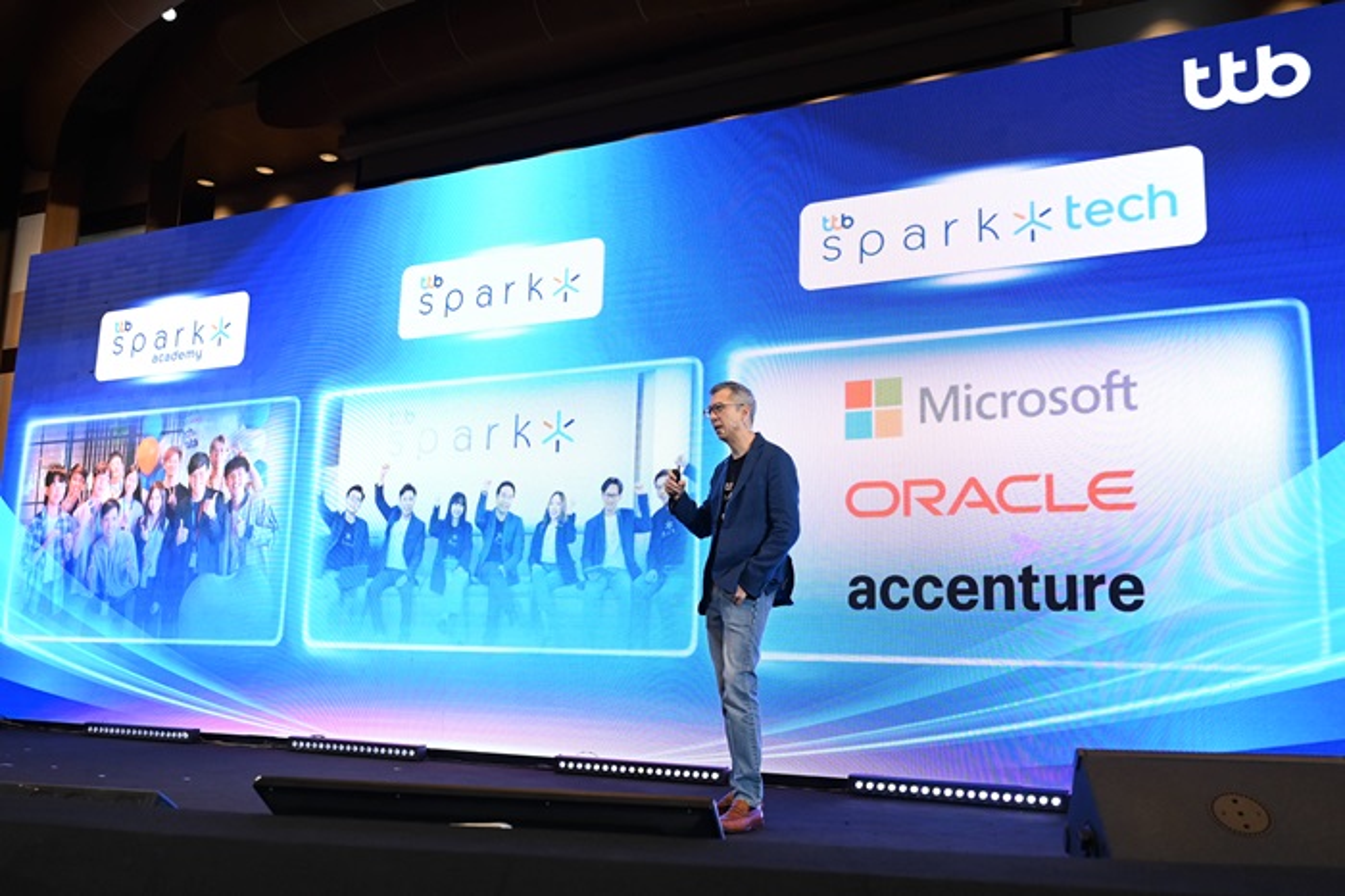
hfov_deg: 59.5
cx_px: 672
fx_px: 1176
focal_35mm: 32
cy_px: 448
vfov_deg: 41.7
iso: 2500
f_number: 4
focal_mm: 31.5
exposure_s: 1/125
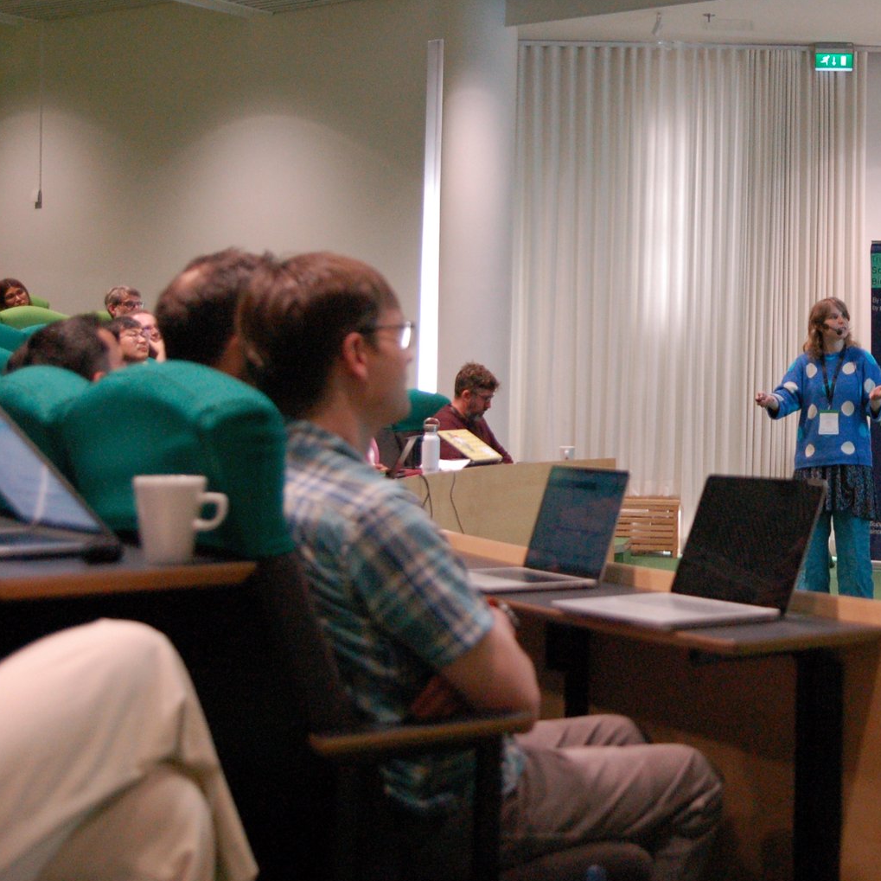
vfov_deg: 28.6
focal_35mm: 60
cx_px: 829
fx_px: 1728
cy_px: 362
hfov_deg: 27.4
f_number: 3.5
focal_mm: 24
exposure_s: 1/125
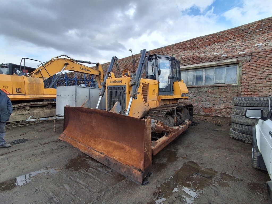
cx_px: 136
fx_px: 126
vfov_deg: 78.1
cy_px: 102
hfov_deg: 94.5
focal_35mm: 16
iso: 40
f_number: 2.2
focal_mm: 1.64
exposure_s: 1/534
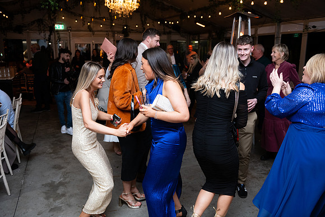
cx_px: 162
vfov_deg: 41.1
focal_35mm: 32
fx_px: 289
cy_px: 108
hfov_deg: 58.7
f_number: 3.5
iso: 800
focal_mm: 32
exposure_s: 1/160
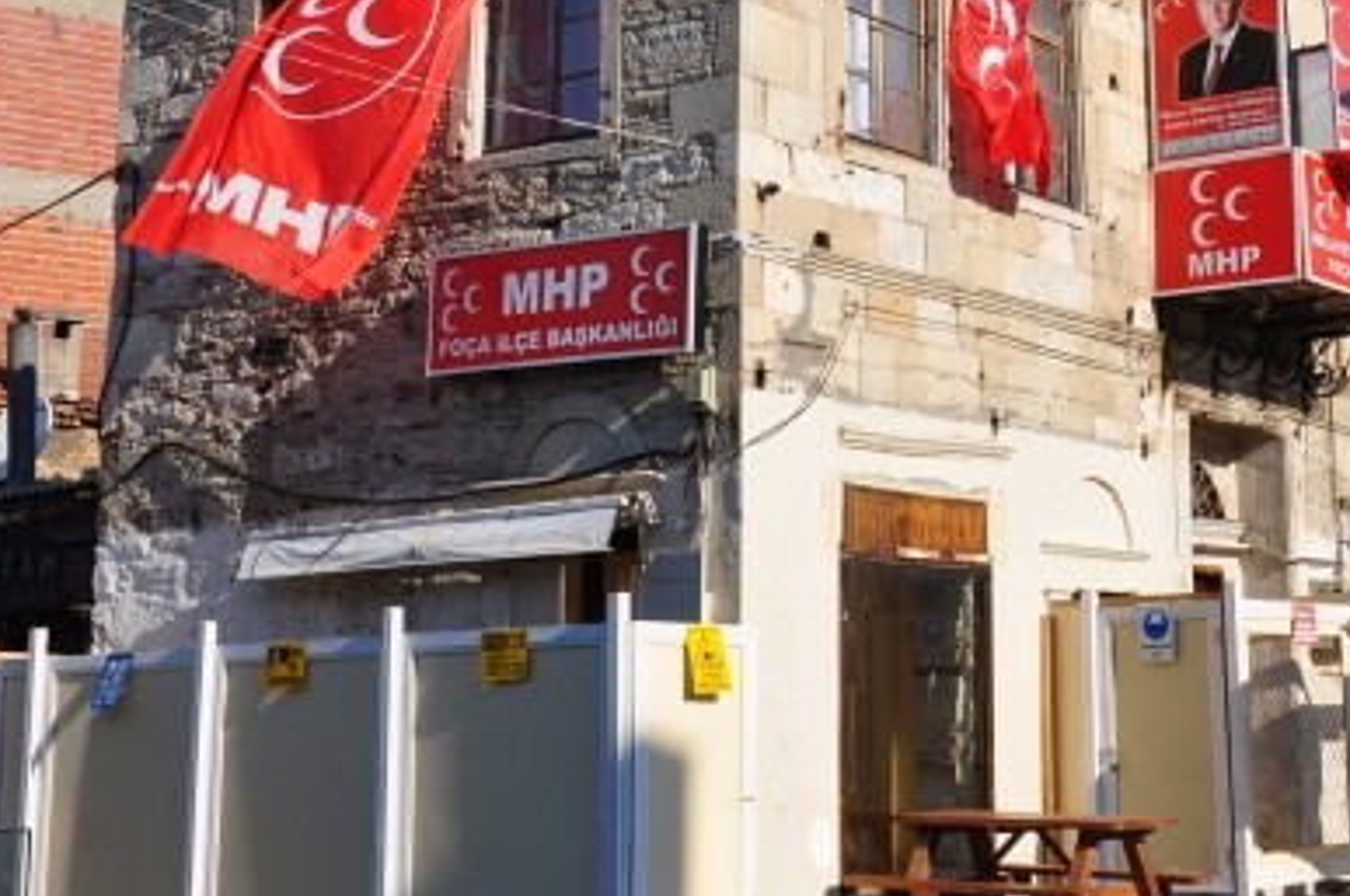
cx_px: 897
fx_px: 2429
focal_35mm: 65
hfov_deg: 30.8
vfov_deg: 20.8
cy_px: 281
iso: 200
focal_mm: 25
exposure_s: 1/320
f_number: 10
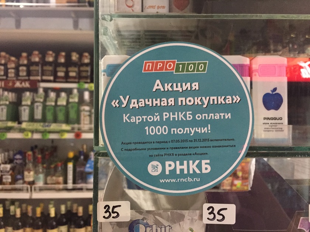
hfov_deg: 61.7
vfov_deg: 48.2
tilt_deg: +1.5
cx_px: 155
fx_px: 260
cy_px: 116
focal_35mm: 29
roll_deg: -1.6
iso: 250
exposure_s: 1/17
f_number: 2.2
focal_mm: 4.15
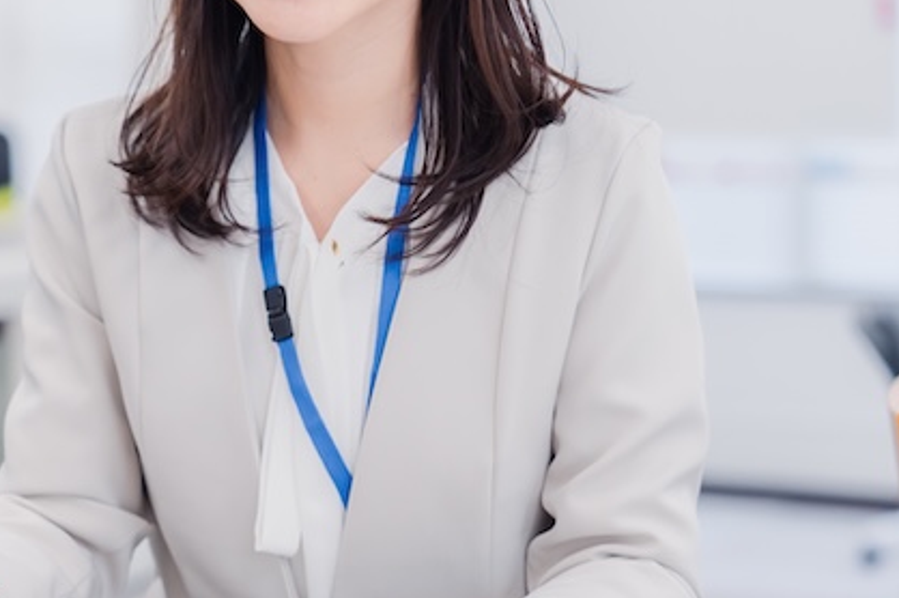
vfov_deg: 10.2
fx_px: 3344
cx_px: 112
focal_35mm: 134
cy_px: 175
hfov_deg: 15.2
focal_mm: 70
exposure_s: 1/320
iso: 500
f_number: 2.8
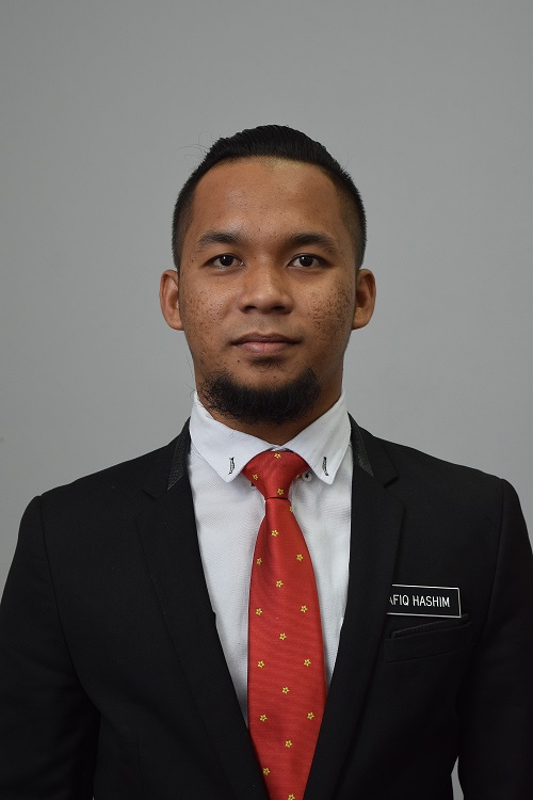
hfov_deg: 16.6
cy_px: 400
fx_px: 1832
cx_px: 266
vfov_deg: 24.6
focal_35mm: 82
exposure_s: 1/50
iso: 640
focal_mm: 55
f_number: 5.6
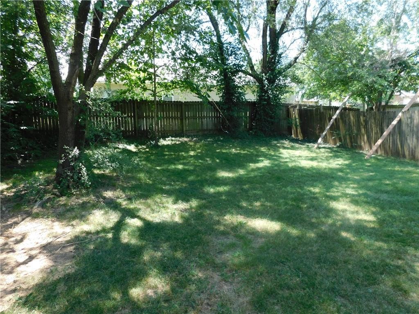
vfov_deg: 58.9
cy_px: 157
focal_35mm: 23
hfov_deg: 73.9
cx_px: 210
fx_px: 278
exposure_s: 1/160
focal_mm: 4
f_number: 3
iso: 125
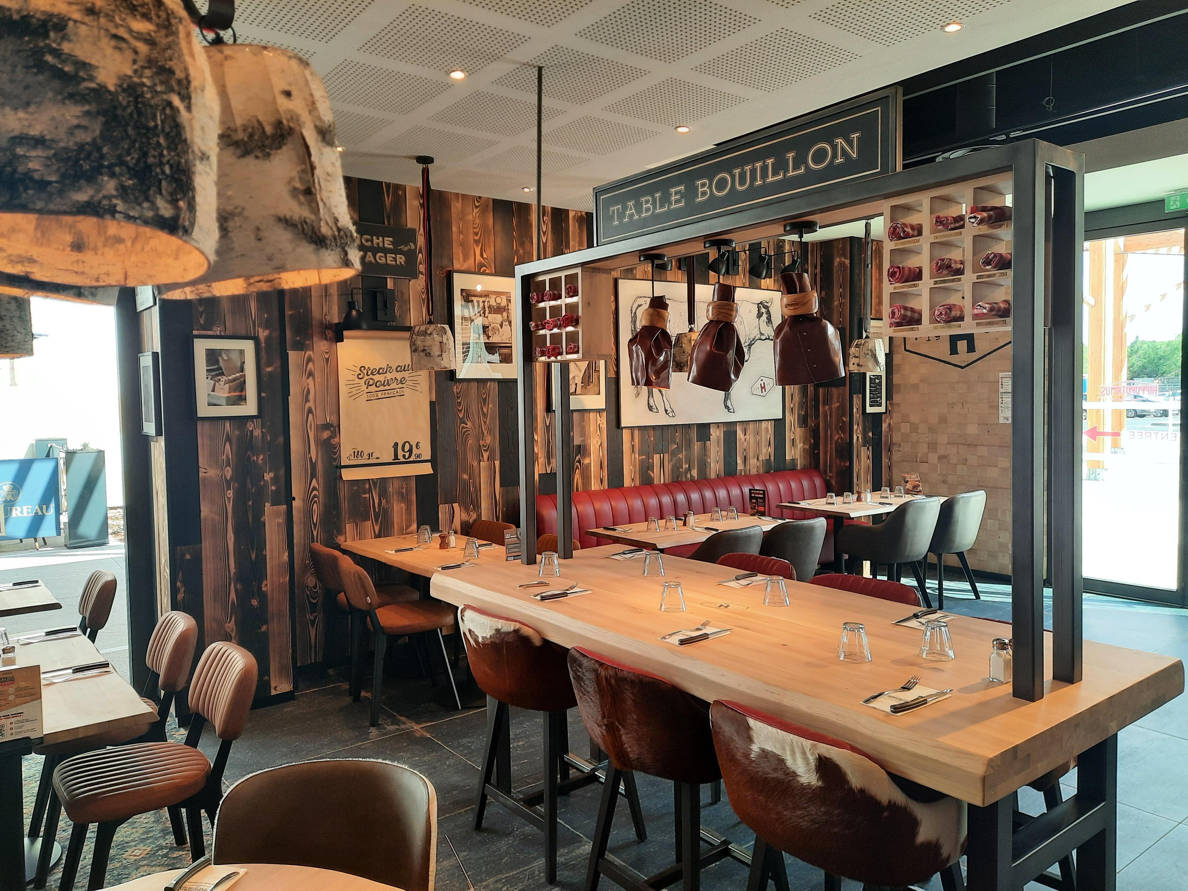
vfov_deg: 54.9
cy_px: 446
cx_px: 594
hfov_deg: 69.4
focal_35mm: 25
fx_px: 858
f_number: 2
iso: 50
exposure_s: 1/50
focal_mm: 4.6
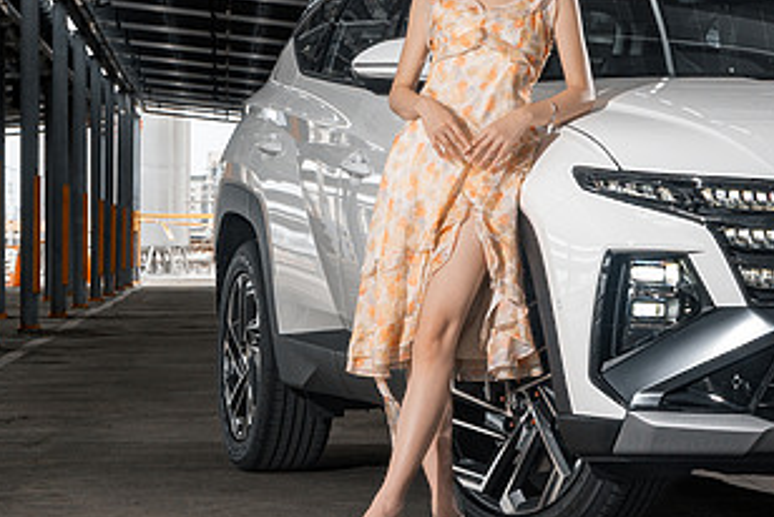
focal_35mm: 157
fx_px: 3379
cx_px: 485
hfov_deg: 13.1
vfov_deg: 8.7
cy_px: 94
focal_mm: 62
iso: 400
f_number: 5.6
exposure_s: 1/50
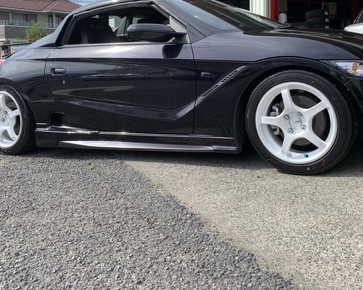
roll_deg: +1.3
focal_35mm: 37
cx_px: 212
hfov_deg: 48.9
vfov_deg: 39.6
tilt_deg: -2.7
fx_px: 398
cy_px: 95
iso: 25
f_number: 1.8
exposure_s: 1/1163
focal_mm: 4.25
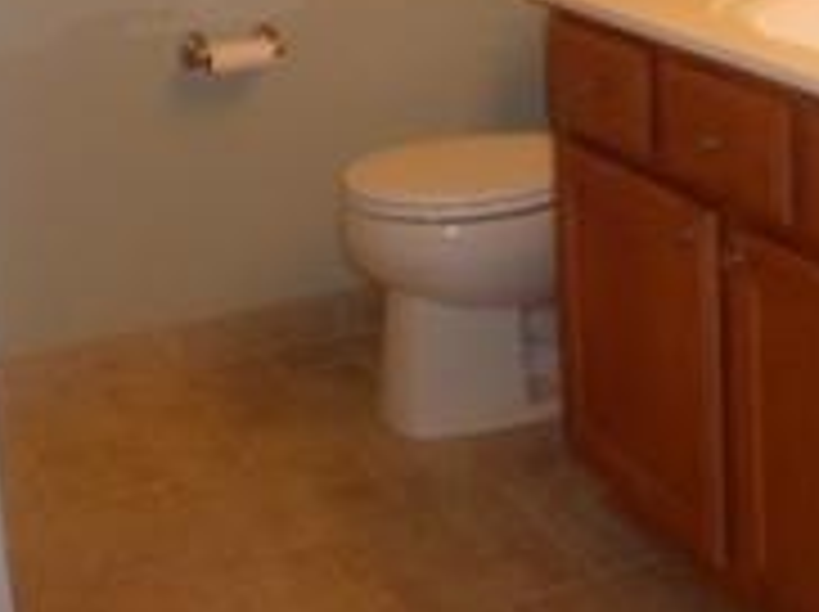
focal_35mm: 69
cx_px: 693
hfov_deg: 27.4
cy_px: -27
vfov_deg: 20.5
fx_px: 1630
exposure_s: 1/30
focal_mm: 5
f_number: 3.3
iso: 250
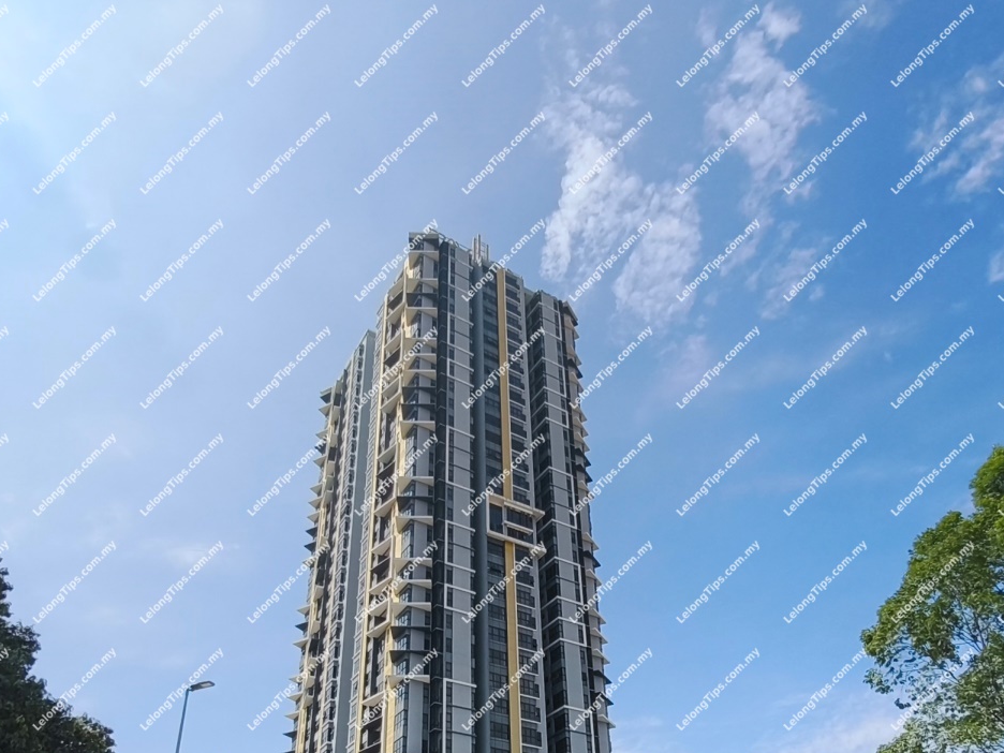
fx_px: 696
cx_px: 501
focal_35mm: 24
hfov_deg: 71.6
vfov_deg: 53.4
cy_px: 594
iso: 50
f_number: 2.2
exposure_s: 1/2311
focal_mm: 1.67
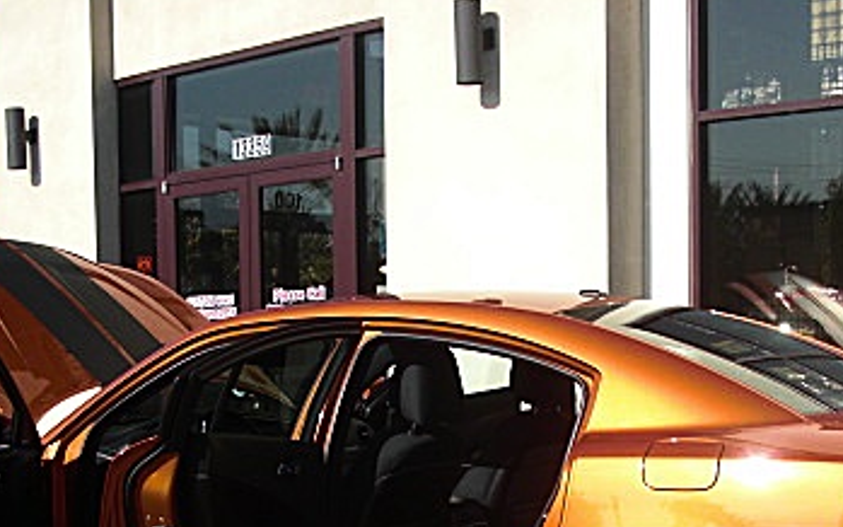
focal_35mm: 70
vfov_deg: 18.0
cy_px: 554
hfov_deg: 29.4
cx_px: 432
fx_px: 1608
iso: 50
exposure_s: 1/640
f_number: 2.8
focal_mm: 6.3
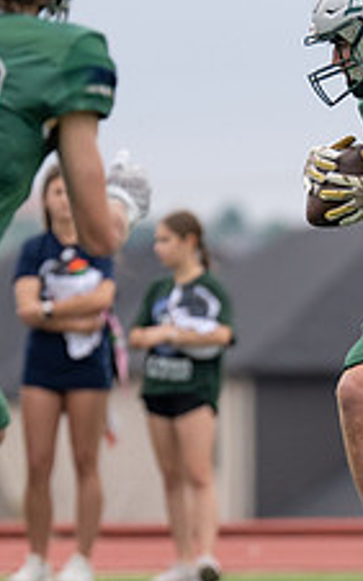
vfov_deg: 2.4
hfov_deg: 1.5
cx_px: 475
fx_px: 14169
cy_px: 484
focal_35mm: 894
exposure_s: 1/1250
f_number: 2.8
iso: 250
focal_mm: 200
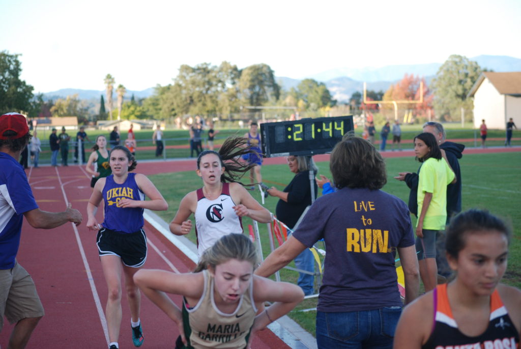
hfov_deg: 18.9
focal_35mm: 108
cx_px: 260
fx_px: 1565
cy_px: 174
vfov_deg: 12.7
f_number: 5
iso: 400
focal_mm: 72
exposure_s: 1/400
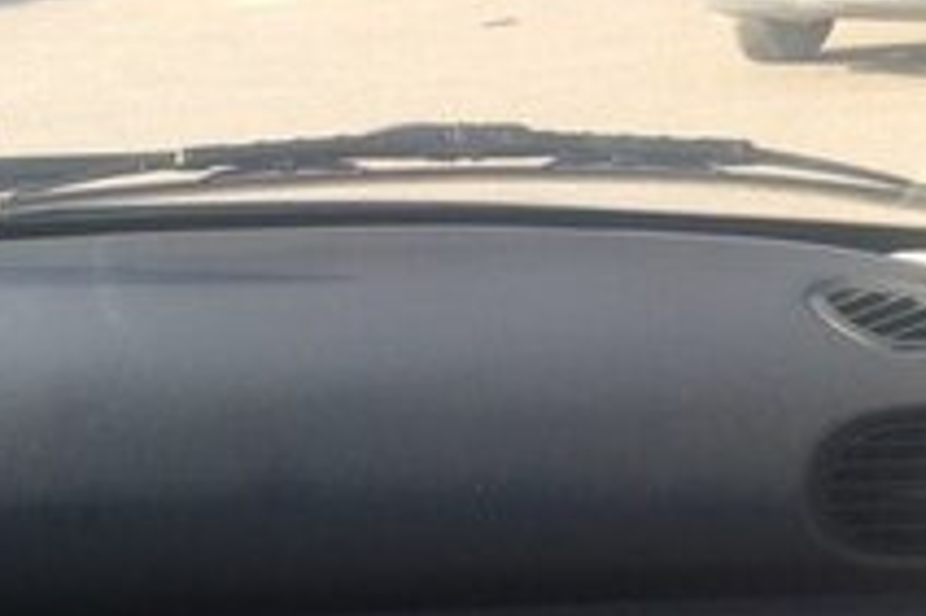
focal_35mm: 94
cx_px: -358
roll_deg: +5.4
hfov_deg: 19.6
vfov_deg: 13.9
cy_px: 832
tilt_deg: -24.3
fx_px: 2416
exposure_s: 1/275
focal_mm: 4.15
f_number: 2.2
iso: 32
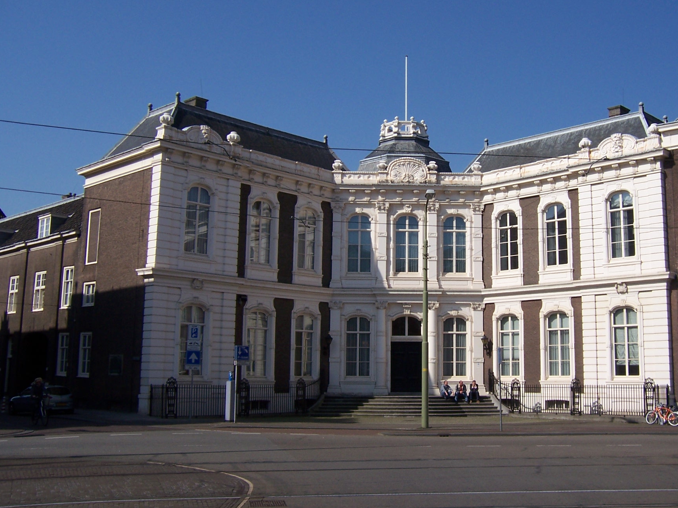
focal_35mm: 39
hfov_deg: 47.7
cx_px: 396
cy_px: 243
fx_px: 764
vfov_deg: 36.8
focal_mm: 5.5
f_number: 5.6
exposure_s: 1/750
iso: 80
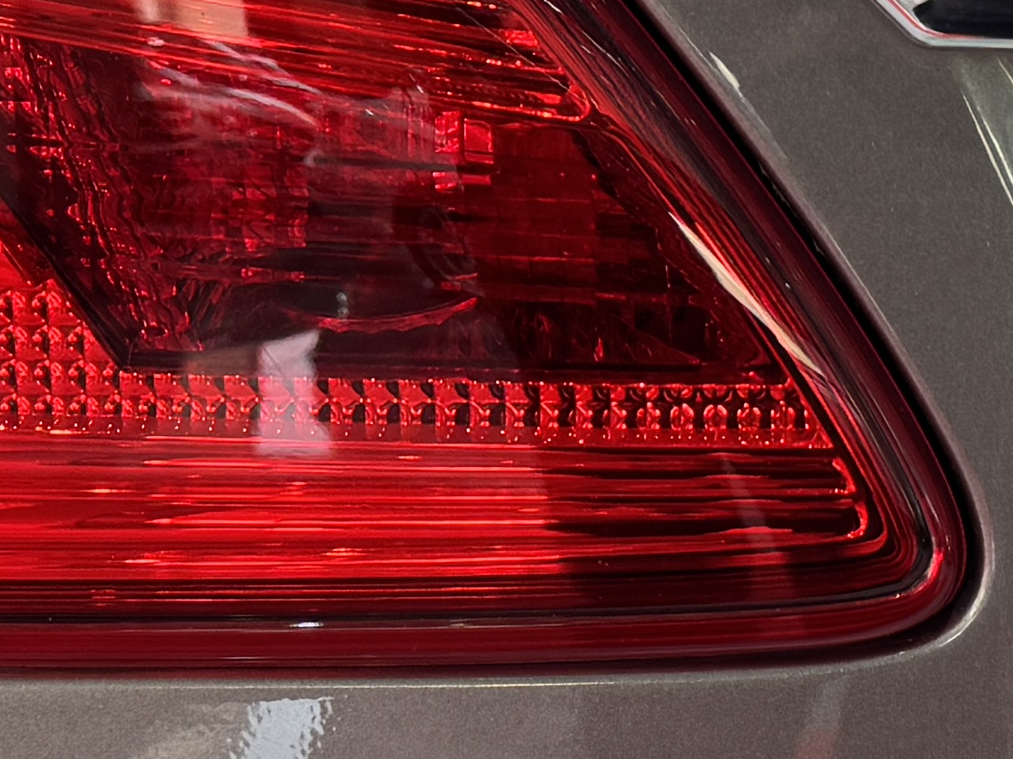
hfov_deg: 16.9
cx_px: 685
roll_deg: +0.0
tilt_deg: -15.1
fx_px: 3394
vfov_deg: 12.7
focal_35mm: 116
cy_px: 254
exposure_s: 1/50
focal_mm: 6.76
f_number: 1.78
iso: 125
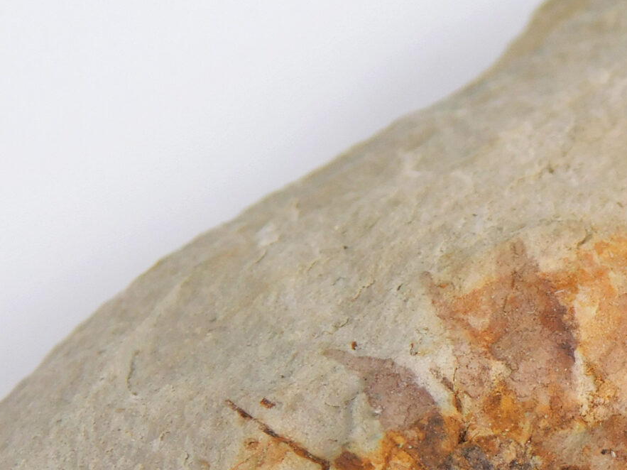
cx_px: 875
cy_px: 464
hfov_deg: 8.4
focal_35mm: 232
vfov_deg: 6.4
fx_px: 4202
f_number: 4.4
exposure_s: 1/125
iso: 125
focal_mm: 14.2
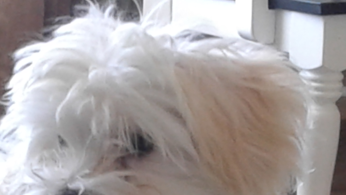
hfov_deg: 30.9
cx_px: 146
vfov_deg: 17.0
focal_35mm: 68
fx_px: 624
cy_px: 230
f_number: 2.2
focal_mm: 3.3
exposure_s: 1/33
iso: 50
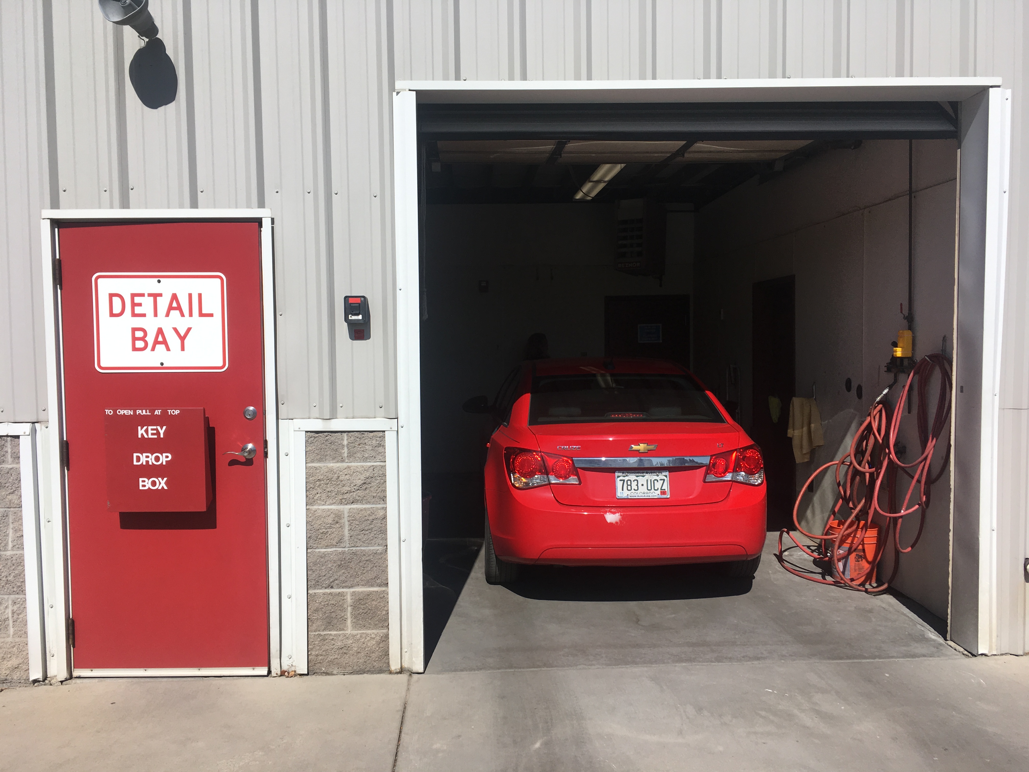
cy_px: 386
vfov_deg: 48.2
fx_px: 862
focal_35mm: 29
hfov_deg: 61.7
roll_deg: +0.7
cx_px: 514
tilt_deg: -3.8
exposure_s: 1/2564
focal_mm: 4.15
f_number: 2.2
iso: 25
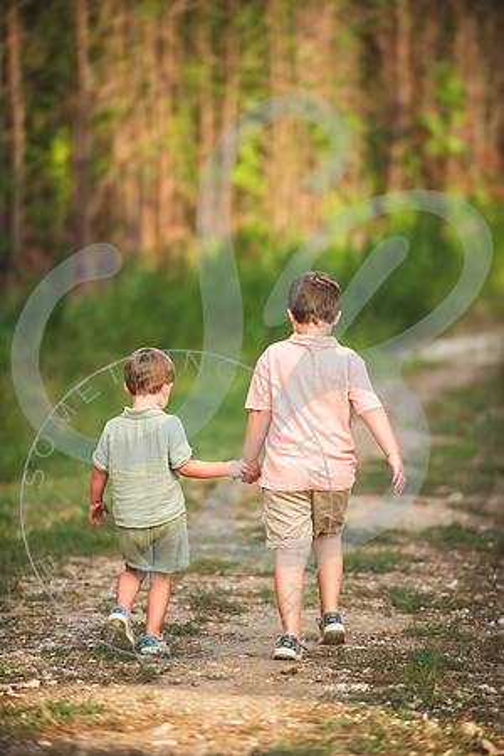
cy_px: 378
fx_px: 3675
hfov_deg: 7.8
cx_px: 252
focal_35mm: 175
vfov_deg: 11.7
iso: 320
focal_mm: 175
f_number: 2.8
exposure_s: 1/400
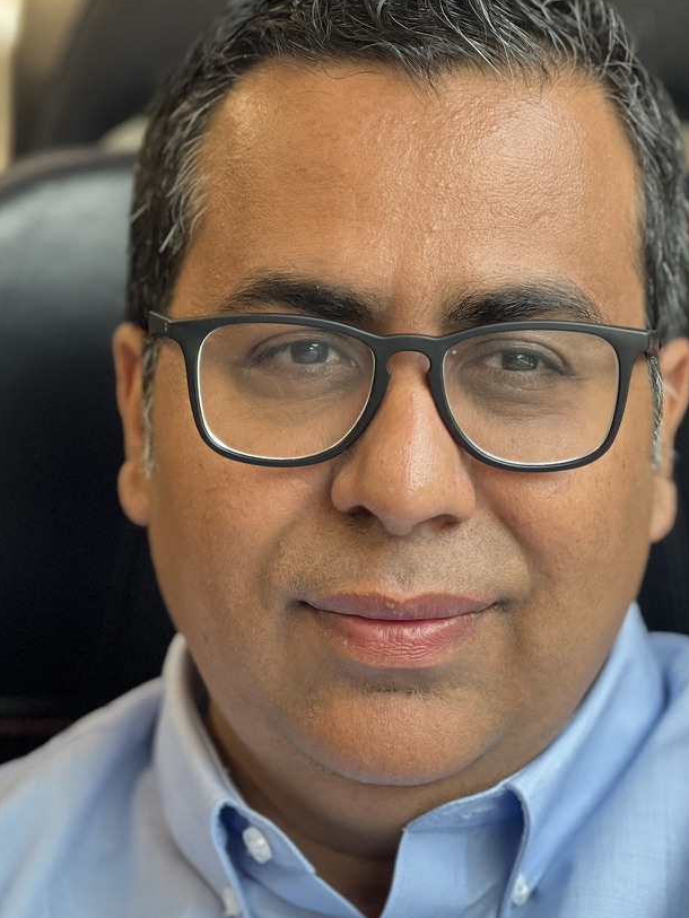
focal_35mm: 97
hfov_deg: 15.2
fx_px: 2574
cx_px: 395
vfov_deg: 20.2
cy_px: 482
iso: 250
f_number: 2.8
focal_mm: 9
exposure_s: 1/100
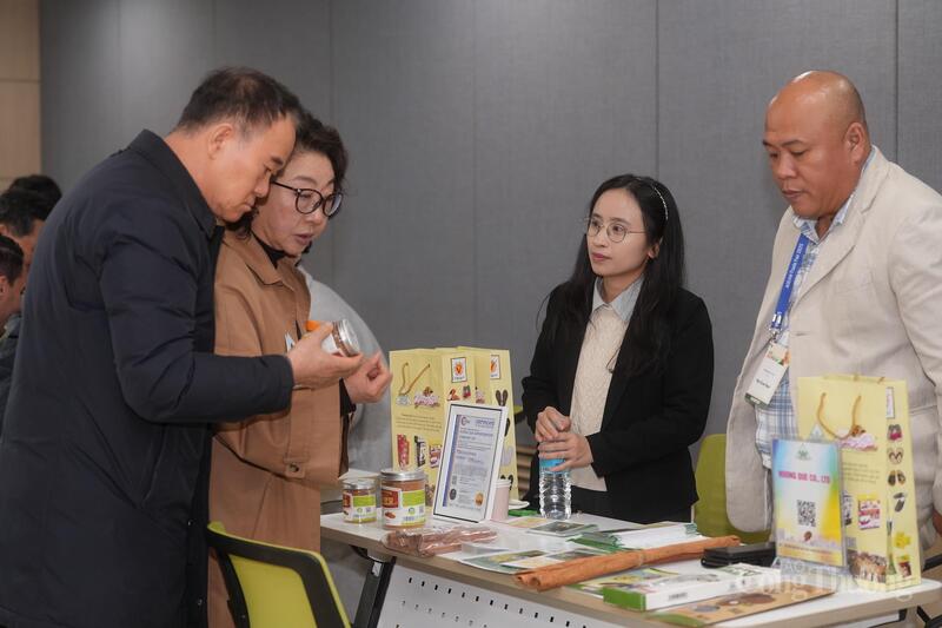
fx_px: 1831
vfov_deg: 19.4
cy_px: 314
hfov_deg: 28.8
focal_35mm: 70
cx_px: 471
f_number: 3.2
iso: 800
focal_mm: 70
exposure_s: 1/250
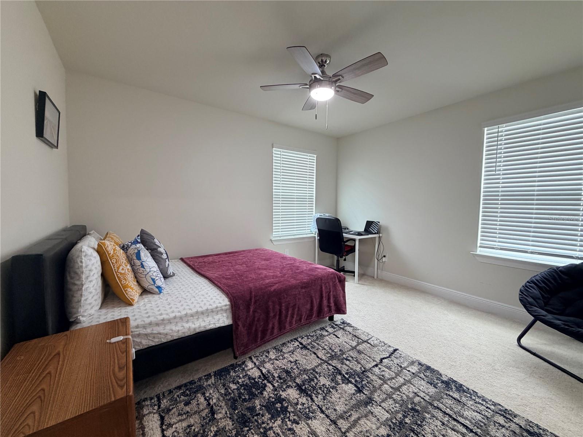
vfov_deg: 85.7
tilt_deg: -3.5
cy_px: 218
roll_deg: -0.5
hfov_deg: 102.1
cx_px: 292
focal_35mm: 14
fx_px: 236
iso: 250
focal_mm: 2.22
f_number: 2.2
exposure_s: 1/60
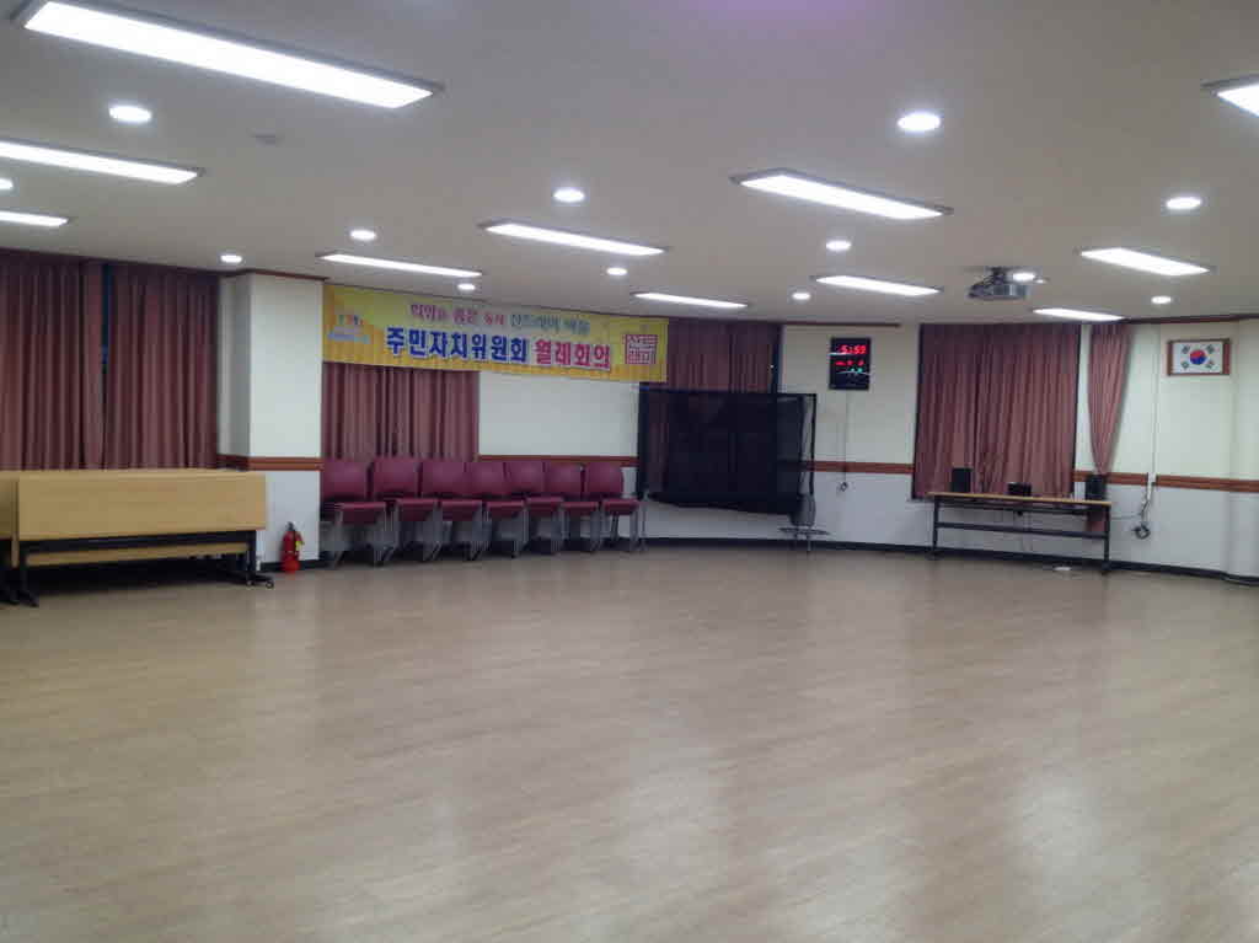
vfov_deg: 40.7
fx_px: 1272
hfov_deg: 52.6
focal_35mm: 35
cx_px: 630
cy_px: 472
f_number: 2.4
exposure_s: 1/40
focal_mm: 4.28
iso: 64
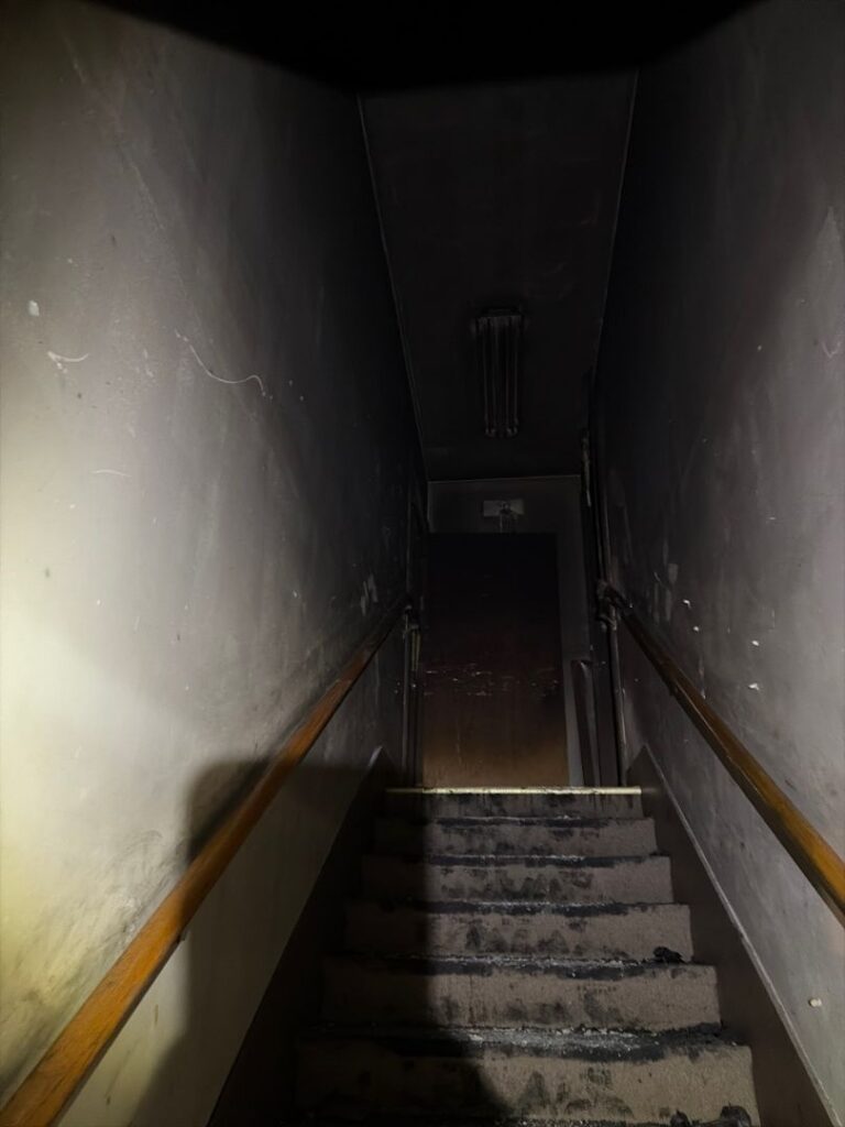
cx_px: 422
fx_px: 846
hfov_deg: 53.1
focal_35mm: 26
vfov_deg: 67.3
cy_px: 564
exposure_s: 1/24
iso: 1000
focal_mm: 5.96
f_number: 1.6
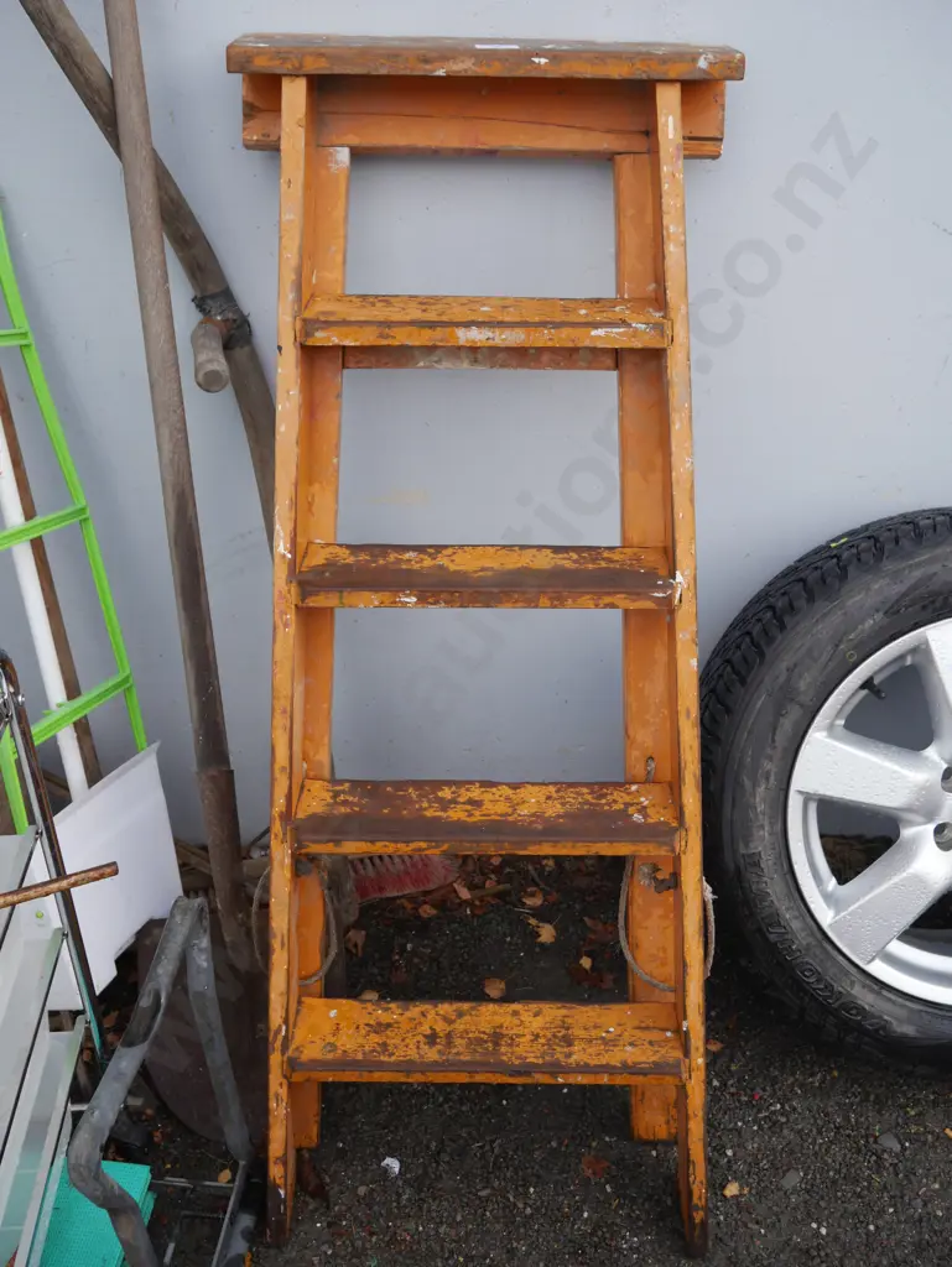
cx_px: 476
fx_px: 1172
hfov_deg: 44.2
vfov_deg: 56.8
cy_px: 634
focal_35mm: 32
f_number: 4.5
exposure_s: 1/125
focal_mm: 16
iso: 200
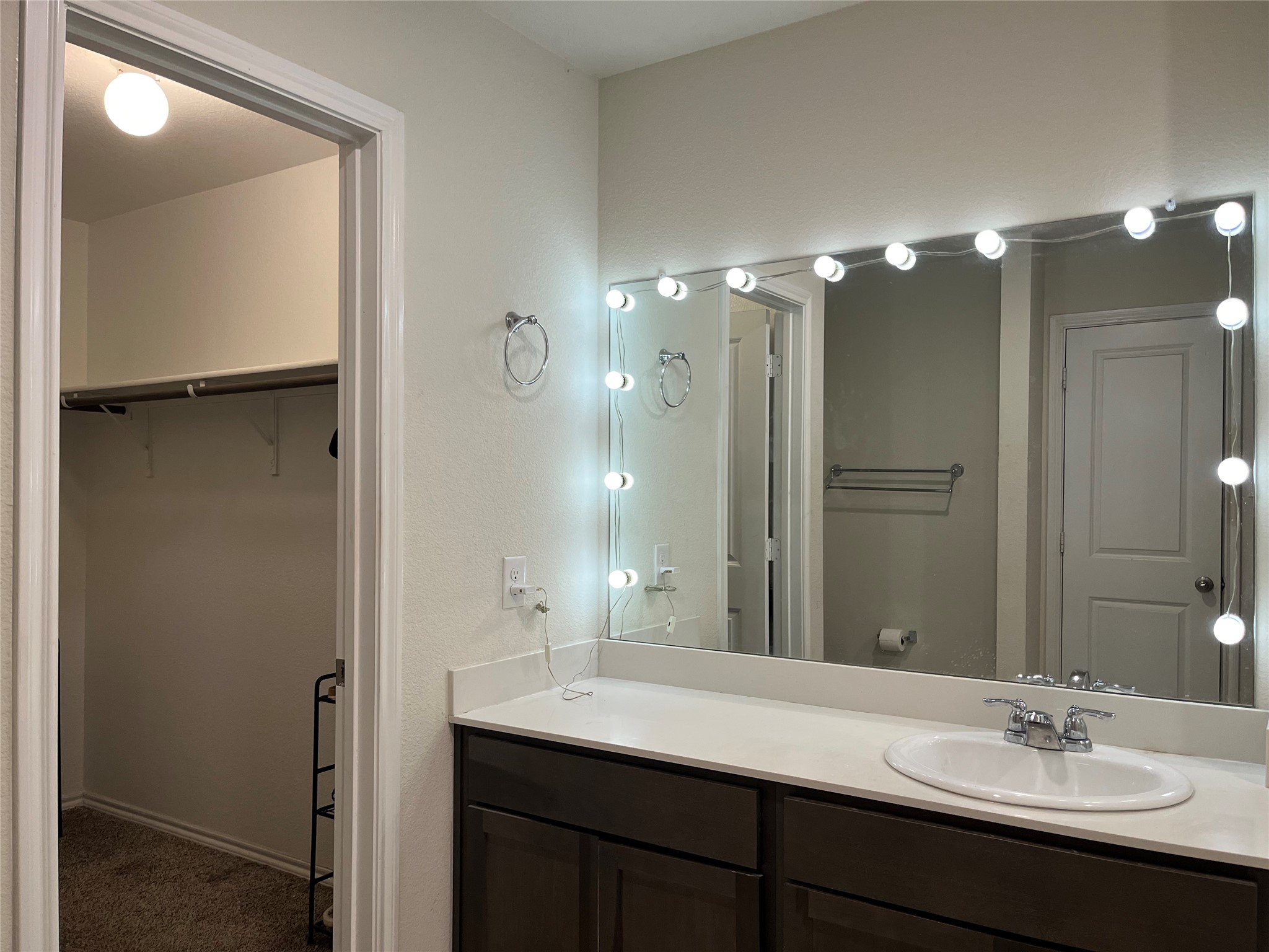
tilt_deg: +1.4
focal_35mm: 26
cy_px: 476
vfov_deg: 53.1
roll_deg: +0.0
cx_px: 634
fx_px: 953
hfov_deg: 67.3
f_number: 1.6
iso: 125
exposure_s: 1/120
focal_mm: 5.1
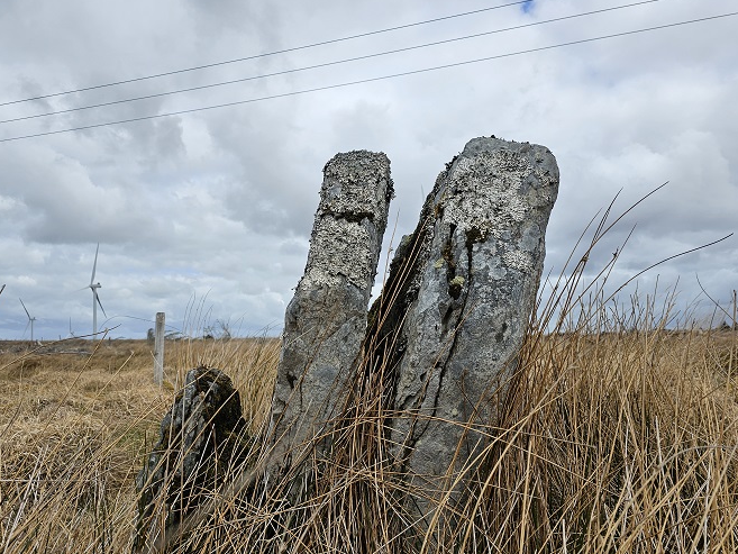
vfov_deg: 49.6
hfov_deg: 63.1
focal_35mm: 28
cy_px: 321
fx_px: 597
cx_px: 313
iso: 10
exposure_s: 1/1108
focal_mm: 6.3
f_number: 1.7
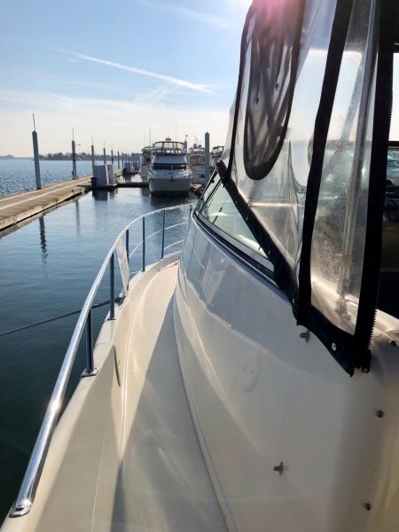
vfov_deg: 63.4
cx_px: 200
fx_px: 430
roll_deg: +0.2
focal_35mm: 28
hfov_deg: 49.7
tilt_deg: -11.0
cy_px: 266
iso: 20
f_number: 1.8
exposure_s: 1/4808
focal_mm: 3.99
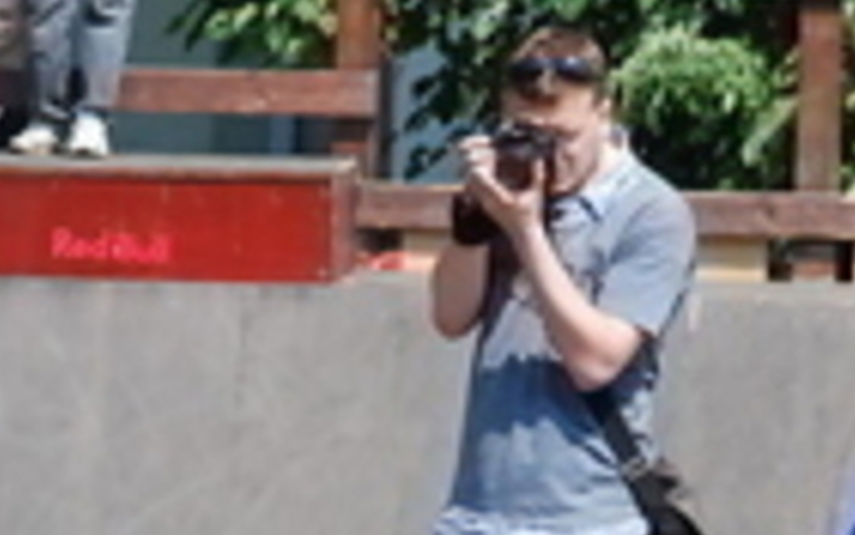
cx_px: 343
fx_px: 11376
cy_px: 497
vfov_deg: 2.7
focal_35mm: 488
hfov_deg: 4.3
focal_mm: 90
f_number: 6.7
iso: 1250
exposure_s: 1/2000
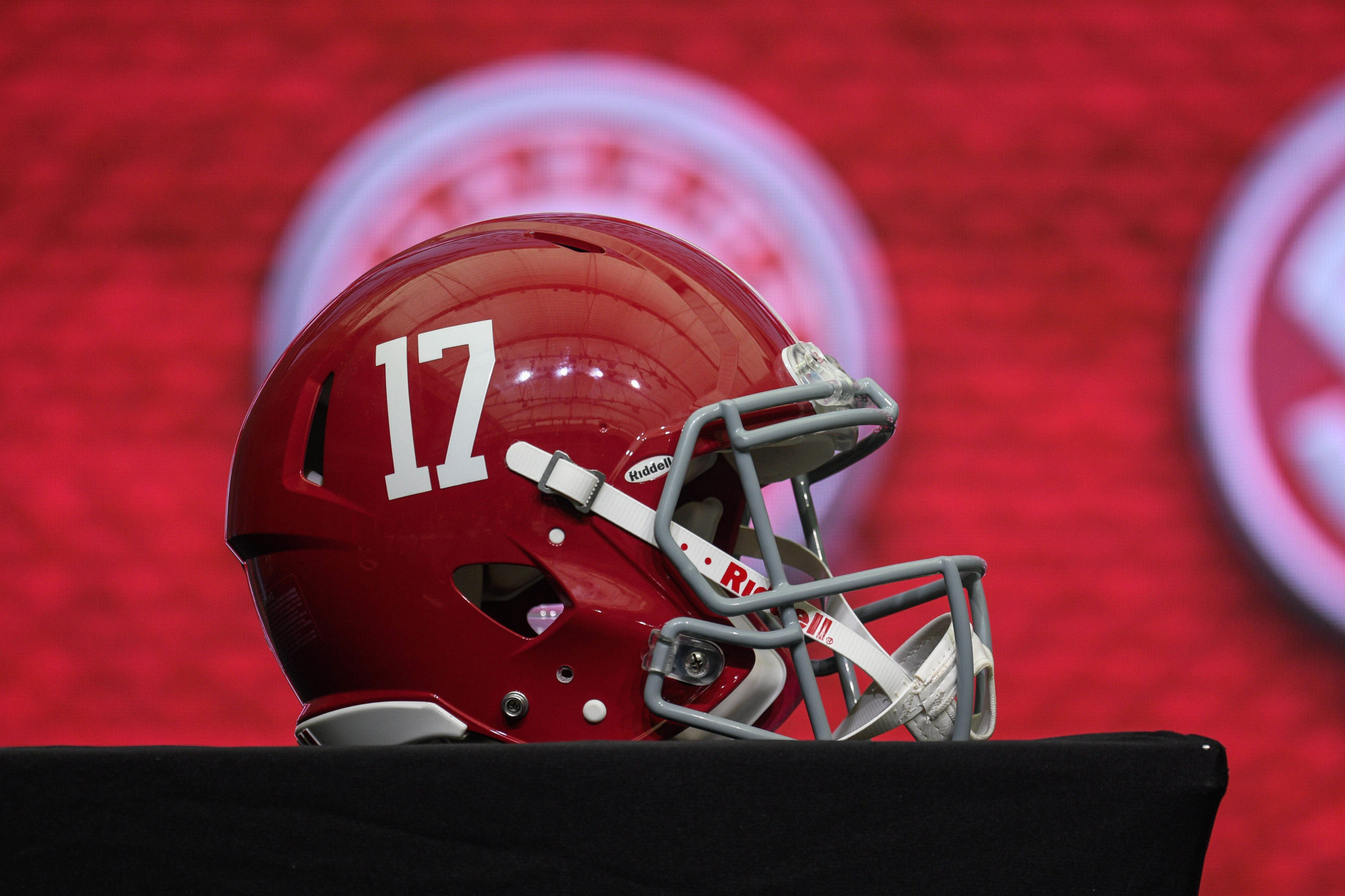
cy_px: 448
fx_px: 16812
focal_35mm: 450
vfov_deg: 3.1
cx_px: 672
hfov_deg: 4.6
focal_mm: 300
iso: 900
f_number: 4
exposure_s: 1/500
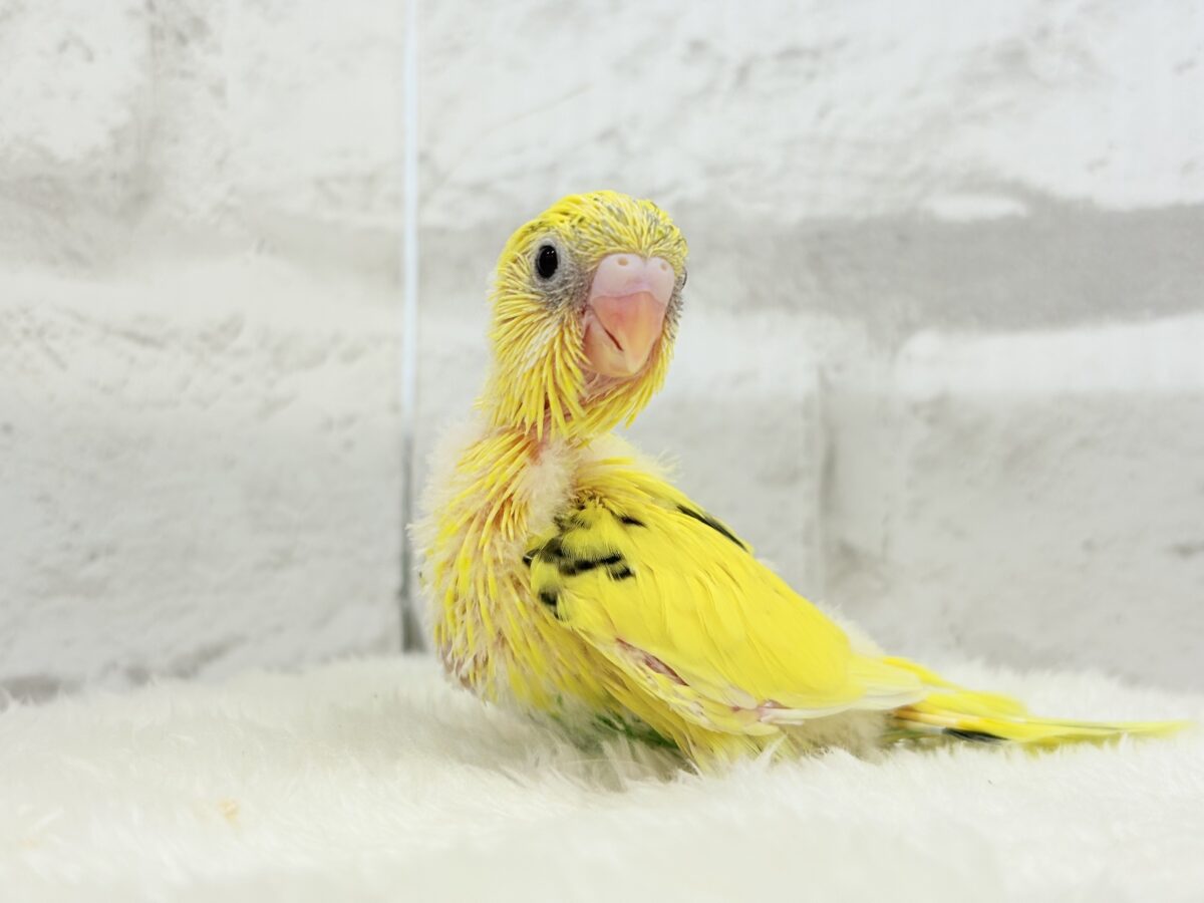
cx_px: 602
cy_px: 452
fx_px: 1809
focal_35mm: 52
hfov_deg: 36.8
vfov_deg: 28.0
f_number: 1.6
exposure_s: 1/100
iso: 40
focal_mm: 5.96
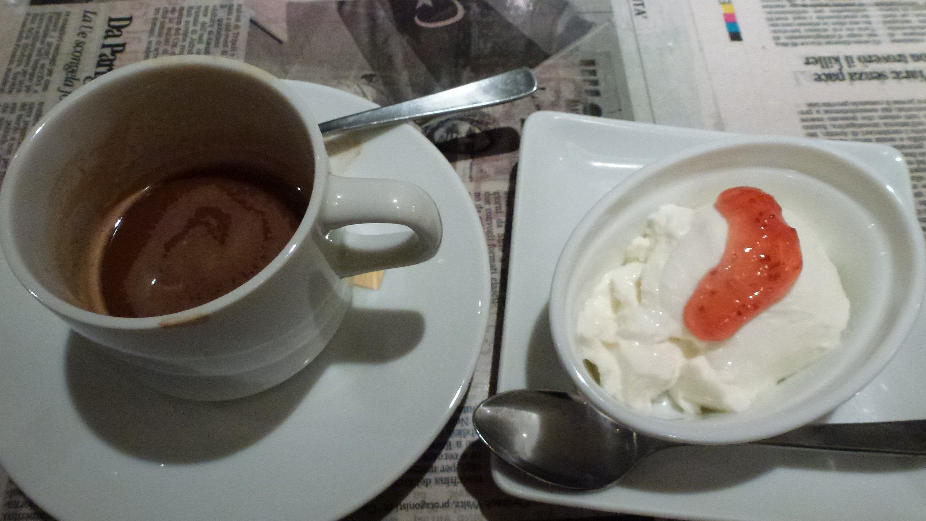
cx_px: 450
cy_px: 283
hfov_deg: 67.9
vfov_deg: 41.5
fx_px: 688
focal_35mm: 28
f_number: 3.3
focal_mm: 4.3
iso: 400
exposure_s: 1/50
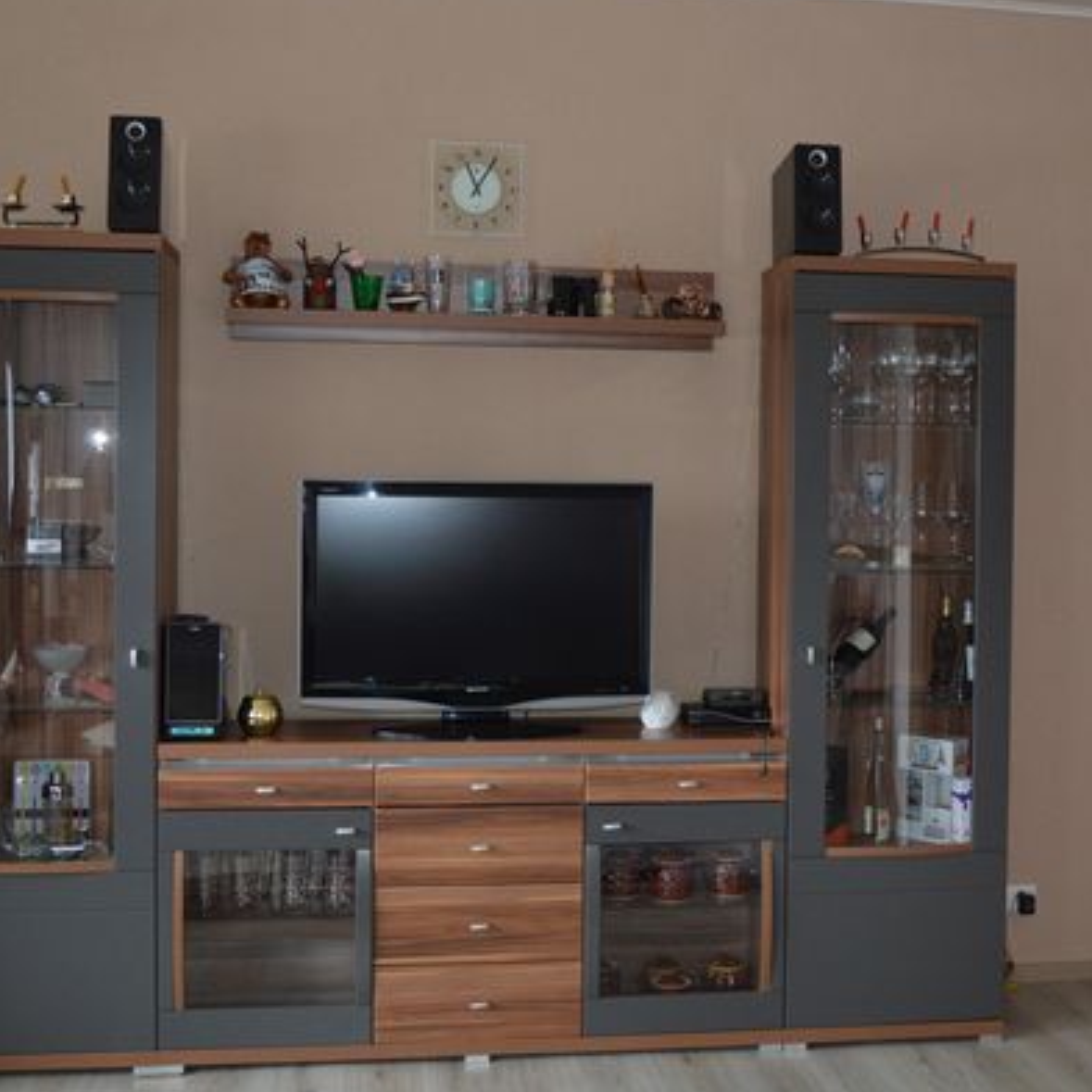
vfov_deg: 35.6
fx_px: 1702
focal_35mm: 48
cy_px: 508
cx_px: 661
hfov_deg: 35.4
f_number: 3.8
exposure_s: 1/60
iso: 1000
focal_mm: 23
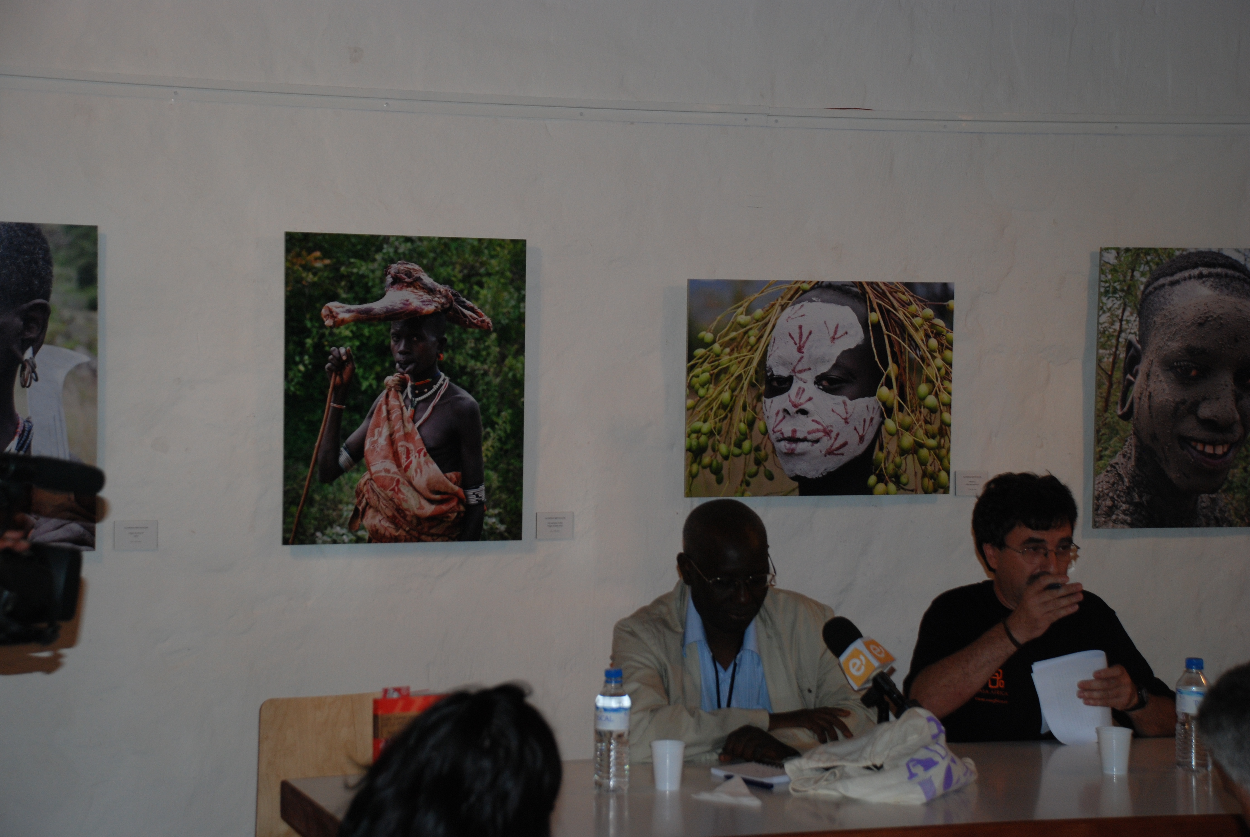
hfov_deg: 28.0
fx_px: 2503
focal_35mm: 72
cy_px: 418
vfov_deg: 19.0
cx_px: 625
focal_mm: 48
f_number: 4.8
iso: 320
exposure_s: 1/60
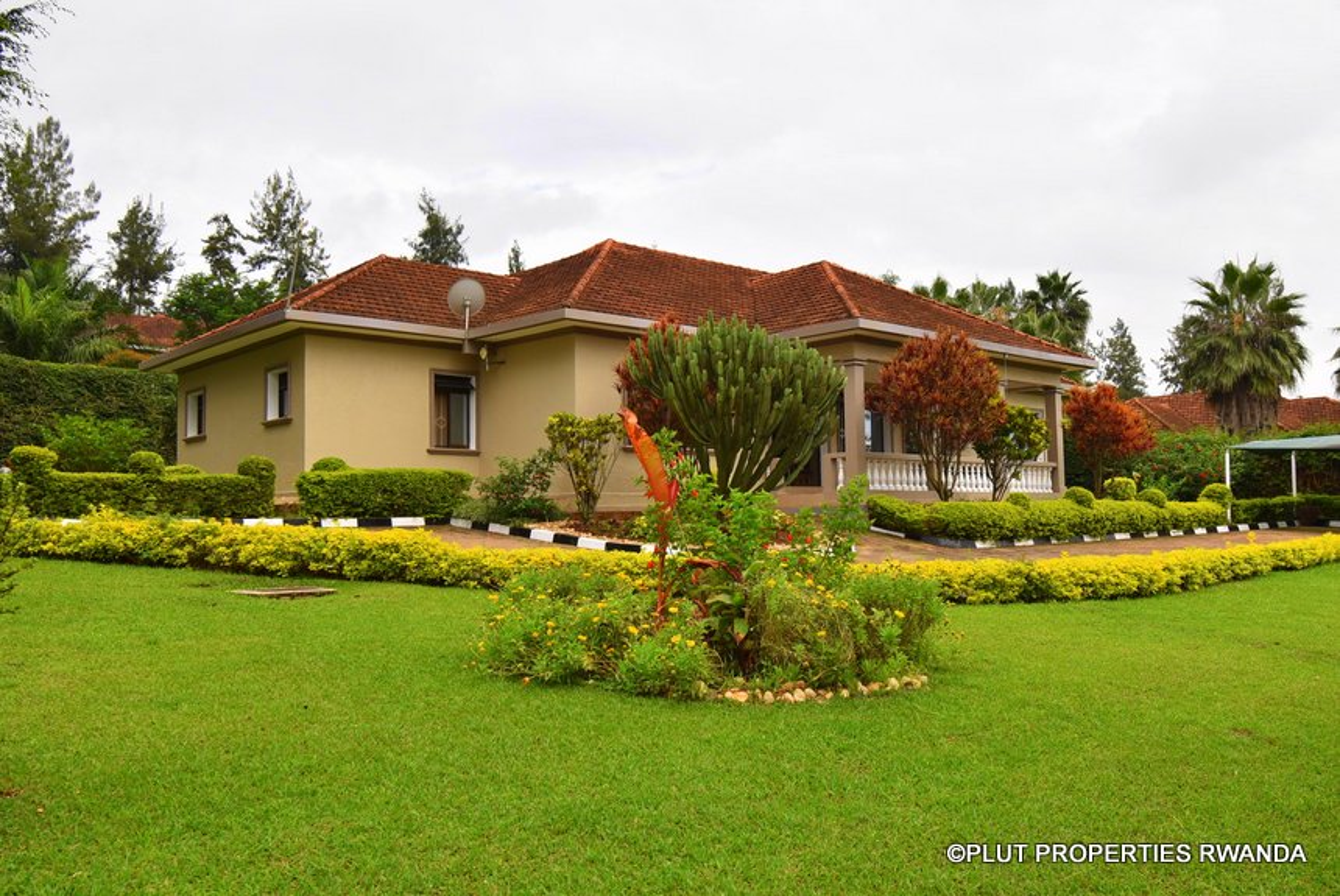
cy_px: 448
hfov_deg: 61.9
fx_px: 1118
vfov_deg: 43.7
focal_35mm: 30
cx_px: 670
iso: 100
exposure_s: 1/100
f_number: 8
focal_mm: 20
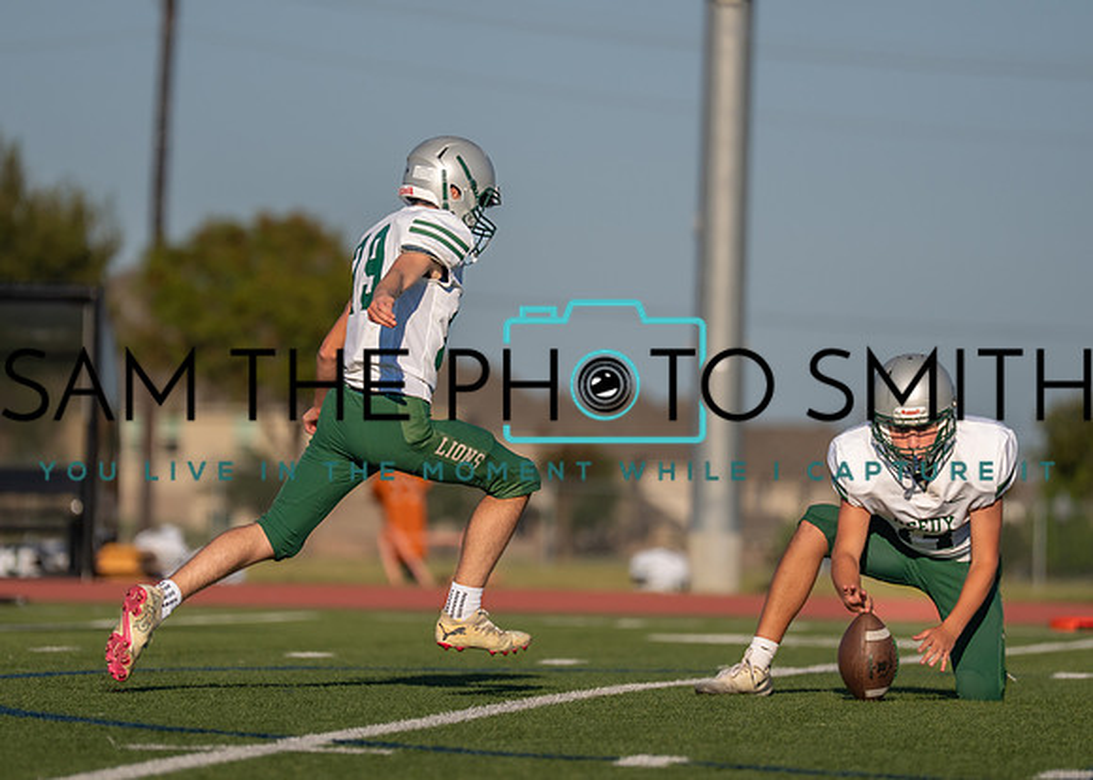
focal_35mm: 304
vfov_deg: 4.7
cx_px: 455
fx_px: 9427
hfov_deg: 6.6
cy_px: 389
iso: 250
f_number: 2.8
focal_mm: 200
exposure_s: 1/8000
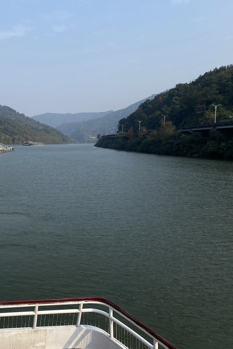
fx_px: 359
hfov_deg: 34.2
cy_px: 174
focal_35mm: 37
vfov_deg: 51.9
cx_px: 30
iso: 32
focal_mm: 4.25
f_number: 1.8
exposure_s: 1/2688
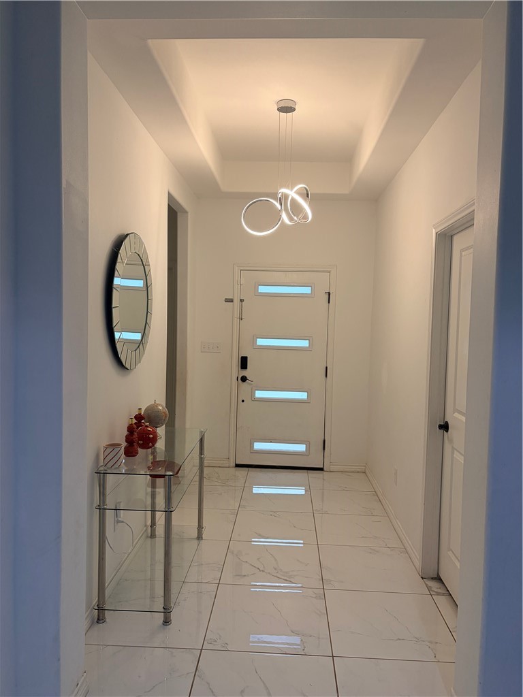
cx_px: 262
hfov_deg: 53.1
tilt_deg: -1.5
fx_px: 524
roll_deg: -1.5
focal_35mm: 26
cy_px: 348
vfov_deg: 67.3
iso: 125
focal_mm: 5.96
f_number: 1.6
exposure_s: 1/135
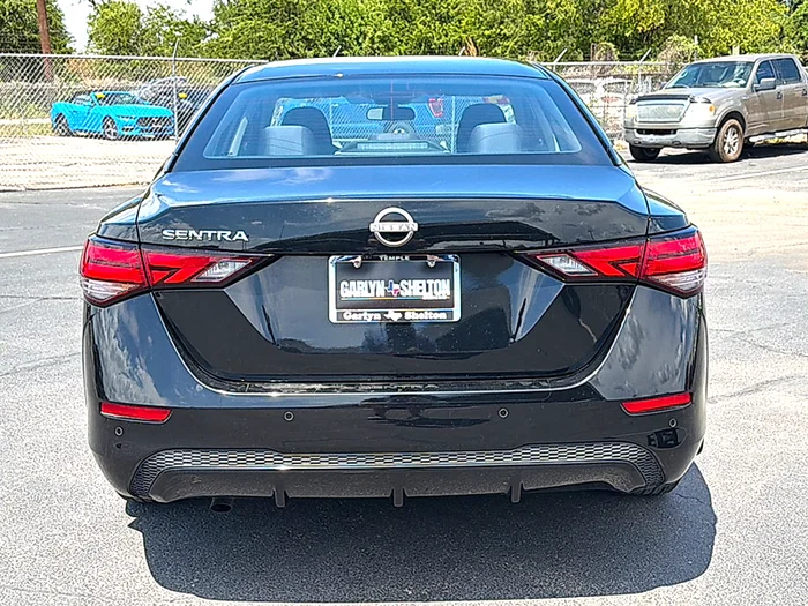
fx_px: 864
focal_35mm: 37
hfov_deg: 50.1
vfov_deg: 38.7
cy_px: 303
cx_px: 404
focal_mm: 6.76
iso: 80
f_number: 1.78
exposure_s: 1/2370
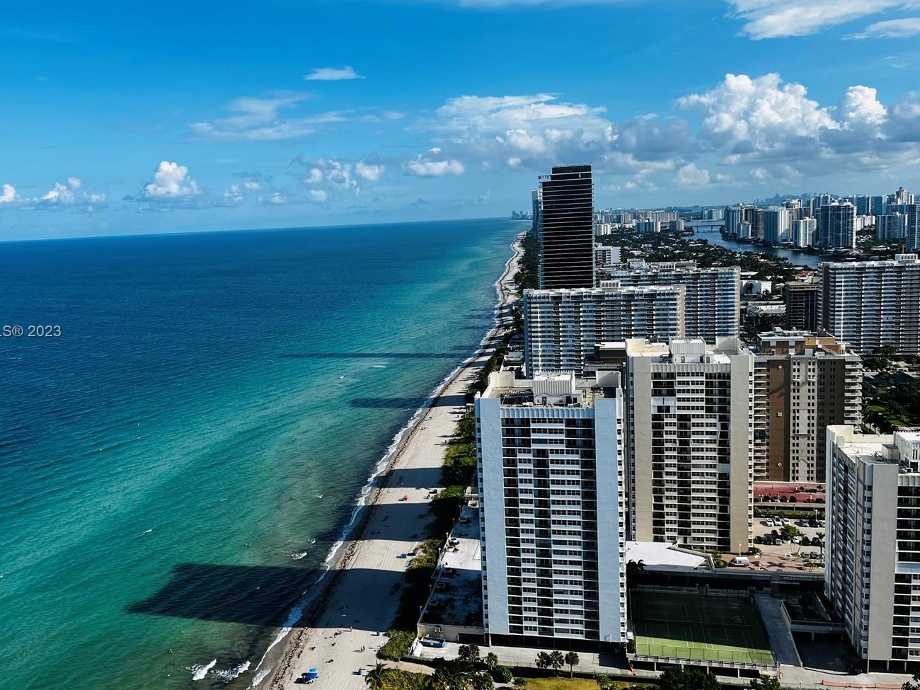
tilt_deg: -8.6
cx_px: 401
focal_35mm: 32
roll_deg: +2.5
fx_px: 850
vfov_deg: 44.2
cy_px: 333
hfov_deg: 56.6
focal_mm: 5.1
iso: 50
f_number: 1.6
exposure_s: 1/2967
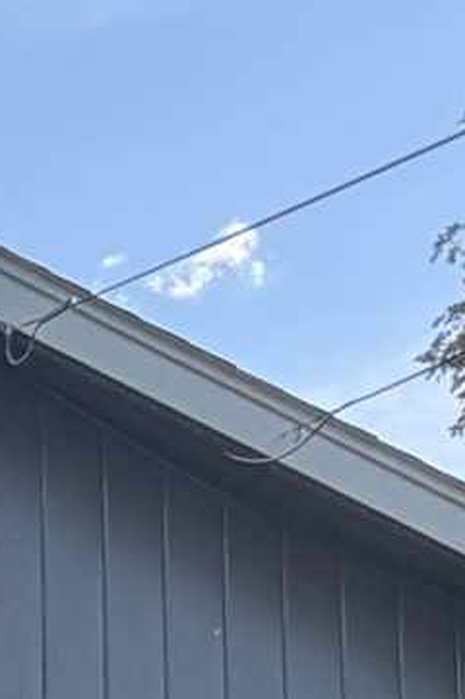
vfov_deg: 14.0
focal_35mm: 124
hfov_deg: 9.2
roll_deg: +0.2
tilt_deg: +2.5
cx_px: -864
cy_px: 1390
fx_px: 2407
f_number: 2.2
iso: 40
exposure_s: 1/770
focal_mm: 2.22
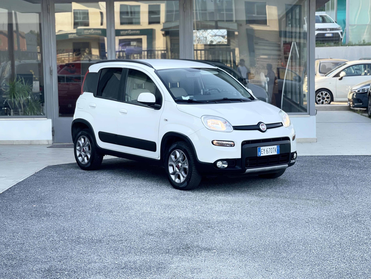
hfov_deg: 30.3
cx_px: 186
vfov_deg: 22.9
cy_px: 140
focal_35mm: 64
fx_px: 686
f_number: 2.2
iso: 32
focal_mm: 7.5
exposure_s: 1/121
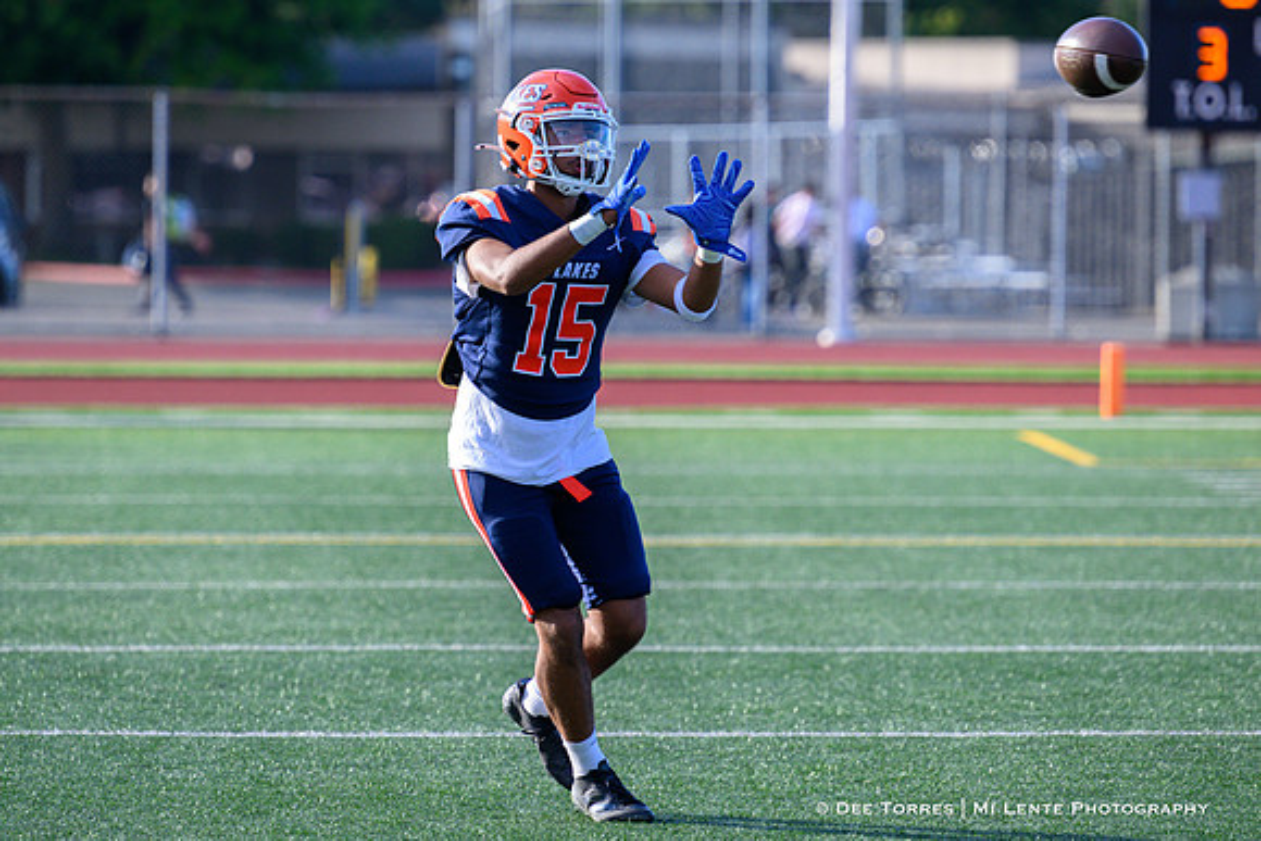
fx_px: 9037
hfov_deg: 8.0
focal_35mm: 258
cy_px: 398
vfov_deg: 5.3
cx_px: 558
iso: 1000
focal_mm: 230
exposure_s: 1/2000
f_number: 4.5
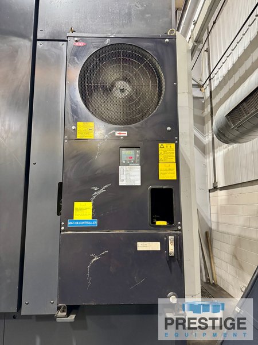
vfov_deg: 71.6
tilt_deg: +8.1
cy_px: 172
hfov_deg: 56.8
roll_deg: +0.5
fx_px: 239
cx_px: 129
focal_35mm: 24
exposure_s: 1/60
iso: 500
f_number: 1.78
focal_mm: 6.76
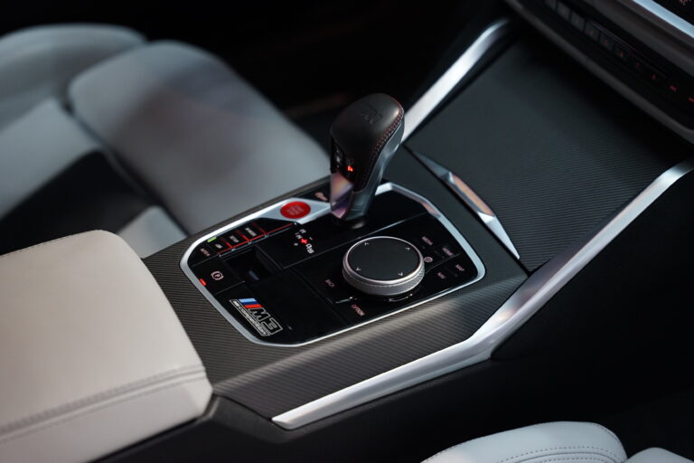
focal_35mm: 70
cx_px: 347
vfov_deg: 19.5
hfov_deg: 28.8
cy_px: 232
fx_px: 1349
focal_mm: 70
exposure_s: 1/80
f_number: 2.8
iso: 1600
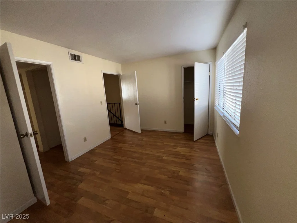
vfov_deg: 89.9
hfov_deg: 106.2
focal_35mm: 13
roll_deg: +4.1
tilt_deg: -10.0
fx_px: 112
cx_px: 148
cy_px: 112
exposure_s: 1/122
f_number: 1.8
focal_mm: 1.57
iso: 40
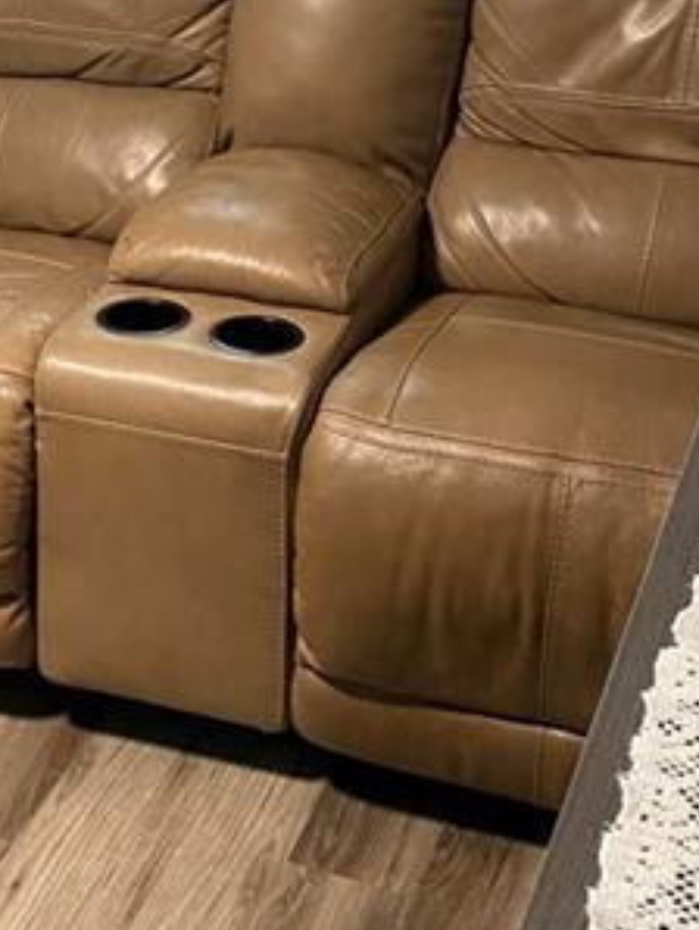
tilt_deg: -21.7
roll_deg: -0.1
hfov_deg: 21.9
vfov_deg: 28.4
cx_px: 234
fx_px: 1801
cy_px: 212
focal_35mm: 67
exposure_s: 1/60
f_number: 1.8
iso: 500
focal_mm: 4.25
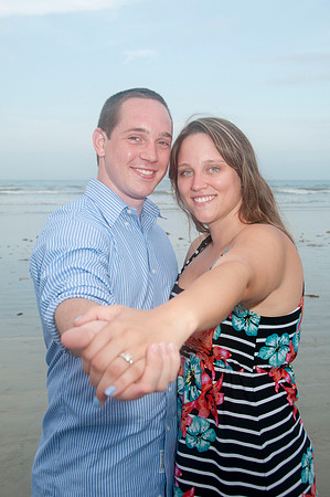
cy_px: 248
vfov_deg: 49.6
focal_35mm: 39
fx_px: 537
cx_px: 165
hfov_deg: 34.1
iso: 200
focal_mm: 26
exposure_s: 1/250
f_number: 6.3
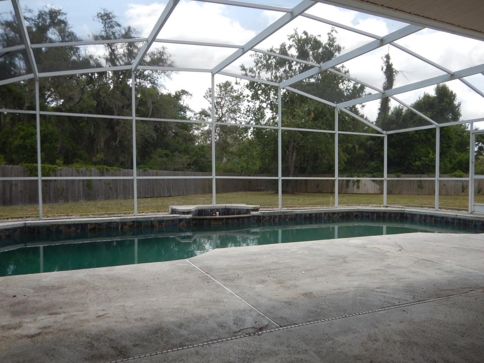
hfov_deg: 65.3
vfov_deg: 51.3
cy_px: 197
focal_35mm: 27
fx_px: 378
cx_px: 255
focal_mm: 4.3
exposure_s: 1/800
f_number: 2.8
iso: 125
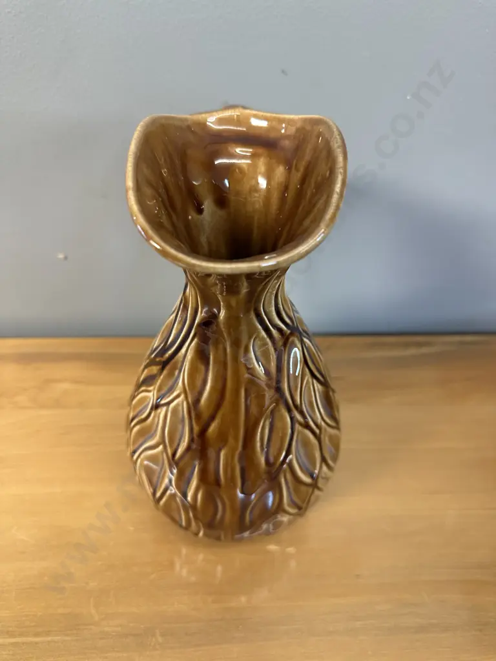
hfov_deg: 56.8
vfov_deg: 71.6
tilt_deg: -47.9
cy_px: 330
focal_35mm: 24
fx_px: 459
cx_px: 248
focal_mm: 6.86
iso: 400
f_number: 1.78
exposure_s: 1/50
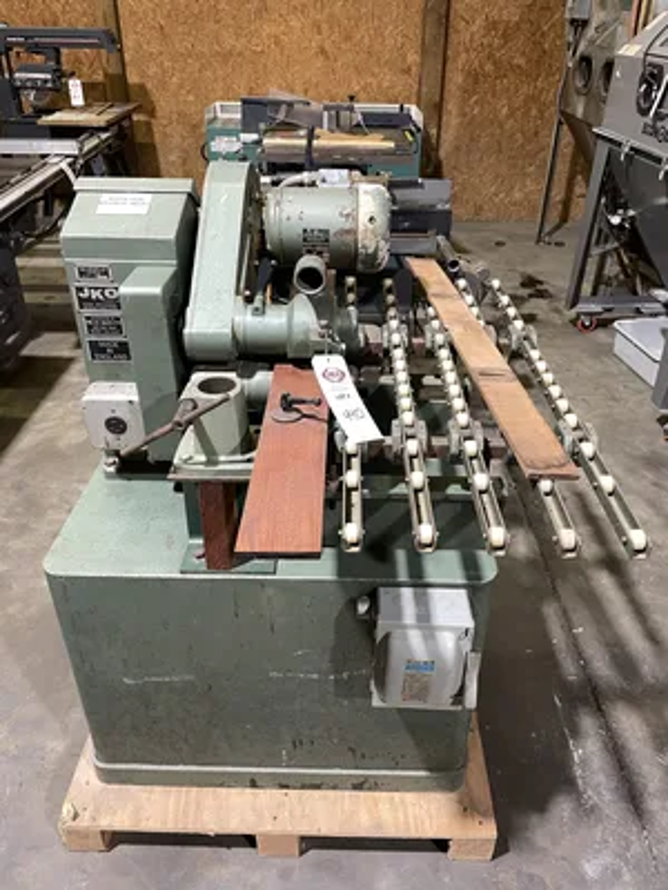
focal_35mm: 26
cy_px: 445
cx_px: 334
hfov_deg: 53.1
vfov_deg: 67.3
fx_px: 669
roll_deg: -1.5
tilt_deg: -32.0
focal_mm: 4.2
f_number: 1.6
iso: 160
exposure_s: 1/60
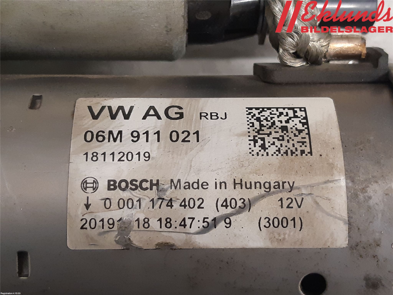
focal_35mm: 26
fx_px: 295
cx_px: 196
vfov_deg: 53.1
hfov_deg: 67.3
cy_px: 148
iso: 200
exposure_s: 1/50
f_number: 1.7
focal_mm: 3.93
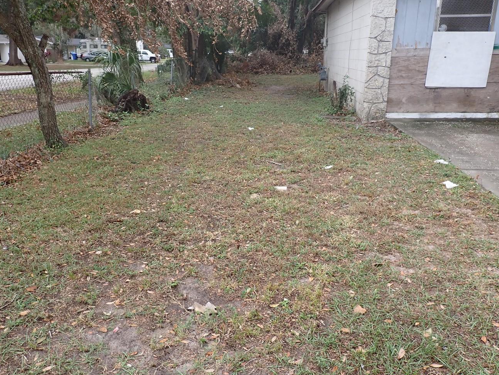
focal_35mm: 31
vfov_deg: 45.4
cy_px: 200
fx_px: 447
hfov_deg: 58.3
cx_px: 228
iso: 100
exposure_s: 1/250
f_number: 2.8
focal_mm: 4.5
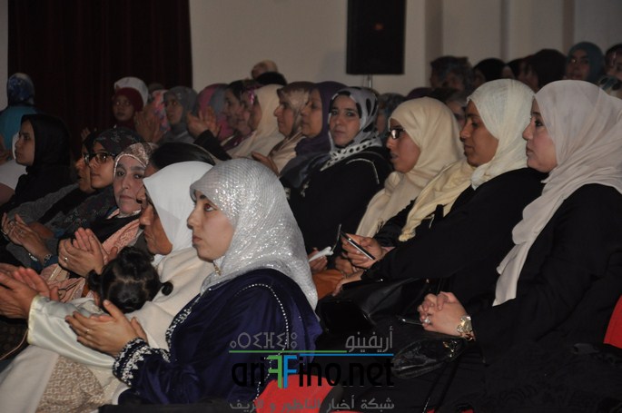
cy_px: 206
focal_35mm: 128
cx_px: 311
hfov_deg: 16.1
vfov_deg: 10.7
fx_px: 2200
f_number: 5.6
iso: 800
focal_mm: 85
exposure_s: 1/60
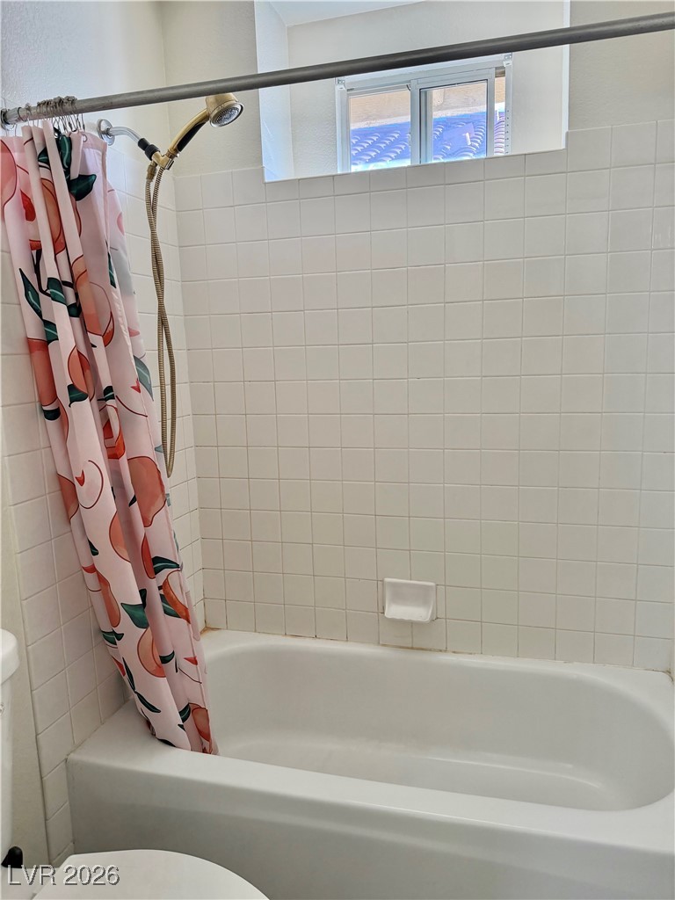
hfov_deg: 56.8
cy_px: 450
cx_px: 338
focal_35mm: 24
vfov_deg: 71.6
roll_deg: +2.4
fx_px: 624
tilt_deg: -8.8
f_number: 1.78
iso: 160
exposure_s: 1/143
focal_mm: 6.76
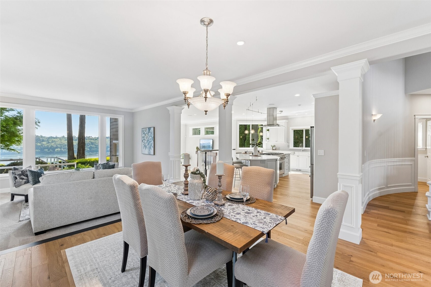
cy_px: 144
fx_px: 180
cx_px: 216
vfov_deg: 77.3
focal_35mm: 15
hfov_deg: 100.4
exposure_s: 1/25
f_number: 9
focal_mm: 10
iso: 250
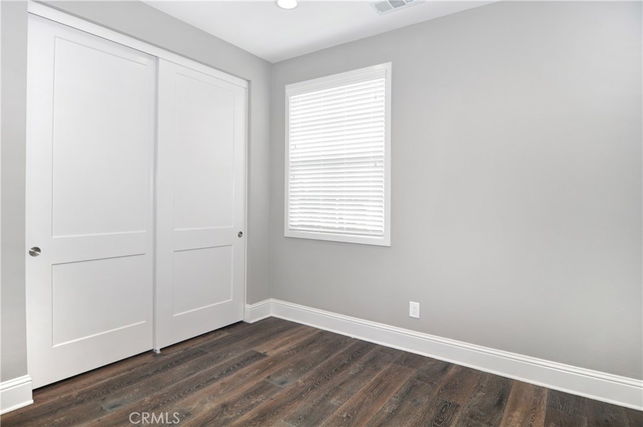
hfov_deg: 90.1
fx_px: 321
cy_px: 214
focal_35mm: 18
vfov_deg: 67.2
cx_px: 322
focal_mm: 12
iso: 400
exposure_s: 1/60
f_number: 7.1
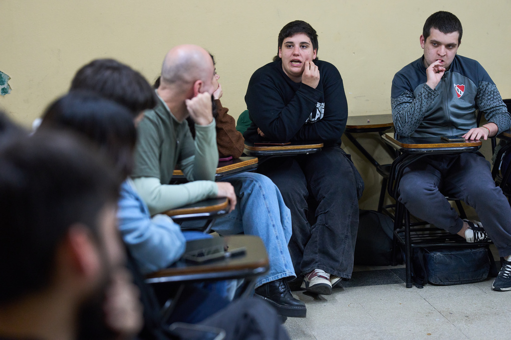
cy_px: 170
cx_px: 256
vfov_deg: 16.1
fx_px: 1206
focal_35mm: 85
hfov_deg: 23.9
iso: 2000
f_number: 2.5
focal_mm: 85
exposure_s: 1/250
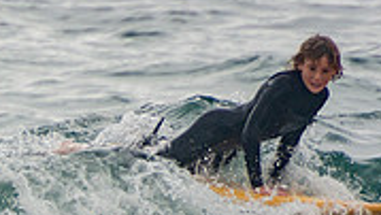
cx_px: -113
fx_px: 20594
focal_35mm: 2037
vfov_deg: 0.6
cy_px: 282
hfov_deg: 1.1
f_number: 5.6
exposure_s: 1/1250
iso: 280
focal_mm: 400
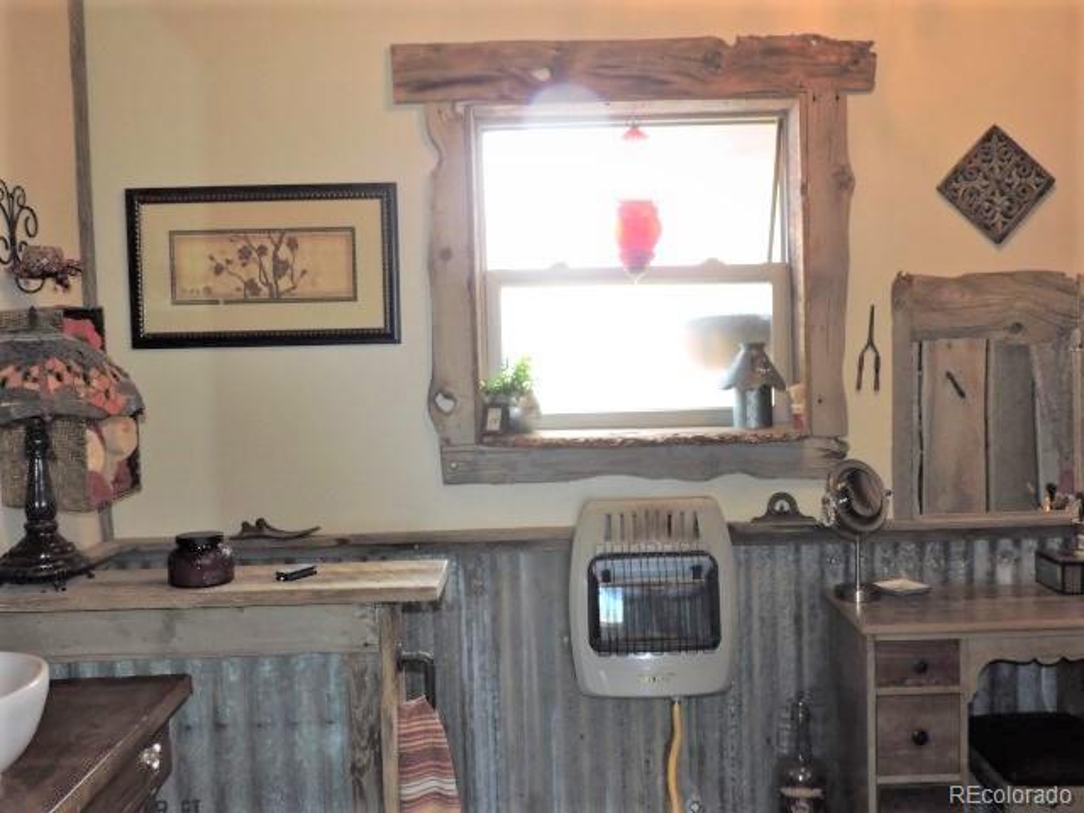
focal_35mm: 35
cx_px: 542
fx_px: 1096
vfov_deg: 40.7
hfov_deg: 52.6
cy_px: 406
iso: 320
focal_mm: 6.2
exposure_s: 1/50
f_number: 3.3
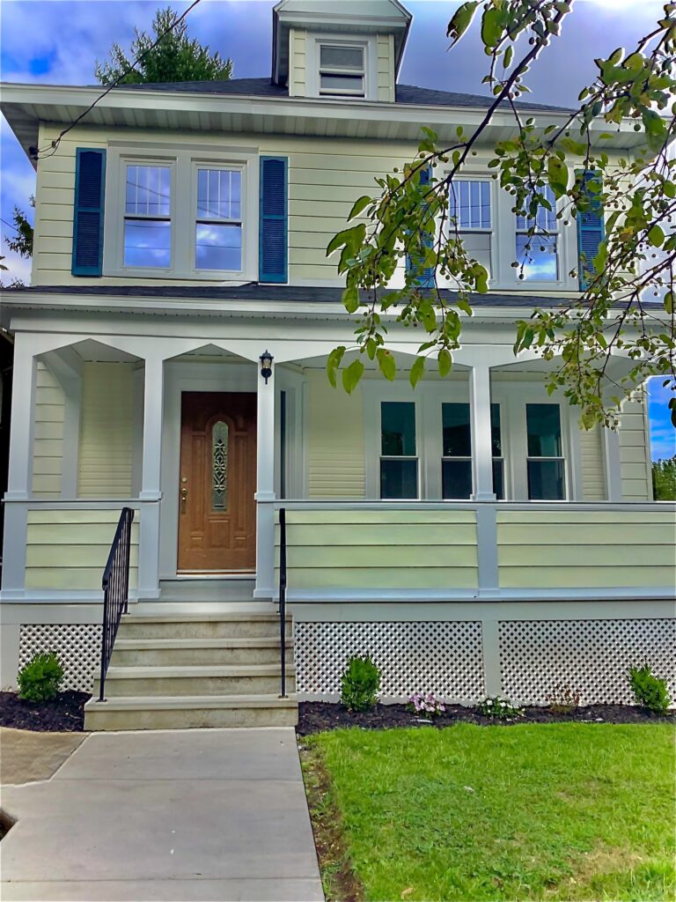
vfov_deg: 58.4
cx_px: 338
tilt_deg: +9.0
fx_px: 807
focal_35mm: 31
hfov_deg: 45.4
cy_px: 451
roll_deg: -1.2
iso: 25
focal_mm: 3.3
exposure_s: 1/622
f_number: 2.4
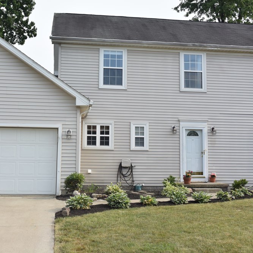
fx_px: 413
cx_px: 115
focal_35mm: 50
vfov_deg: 34.0
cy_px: 118
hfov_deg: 34.0
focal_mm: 13.4
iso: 160
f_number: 4
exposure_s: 1/500
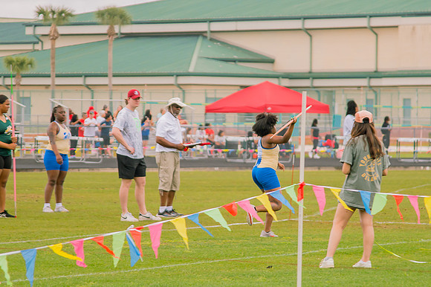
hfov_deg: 8.1
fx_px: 3048
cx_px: 244
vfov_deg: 5.4
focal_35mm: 255
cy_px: 152
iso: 200
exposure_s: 1/200
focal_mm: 120
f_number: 4
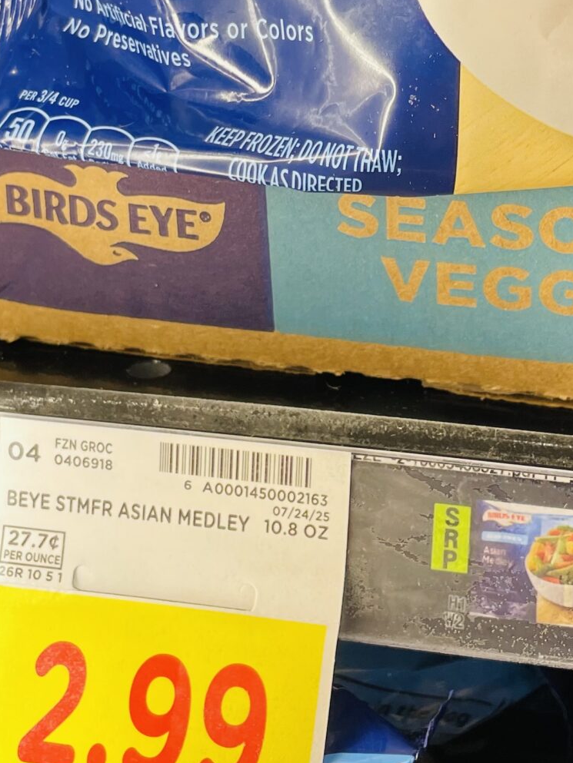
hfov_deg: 21.9
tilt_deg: -17.0
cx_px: 354
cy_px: 194
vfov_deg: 28.6
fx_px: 1478
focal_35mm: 67
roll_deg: -0.9
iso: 80
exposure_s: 1/120
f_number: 1.6
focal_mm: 4.2
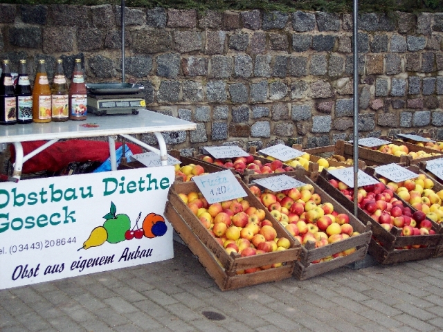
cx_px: 222
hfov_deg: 29.8
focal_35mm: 65
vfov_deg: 22.6
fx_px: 832
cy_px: 166
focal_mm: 13.3
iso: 140
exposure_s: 1/90
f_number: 3.4
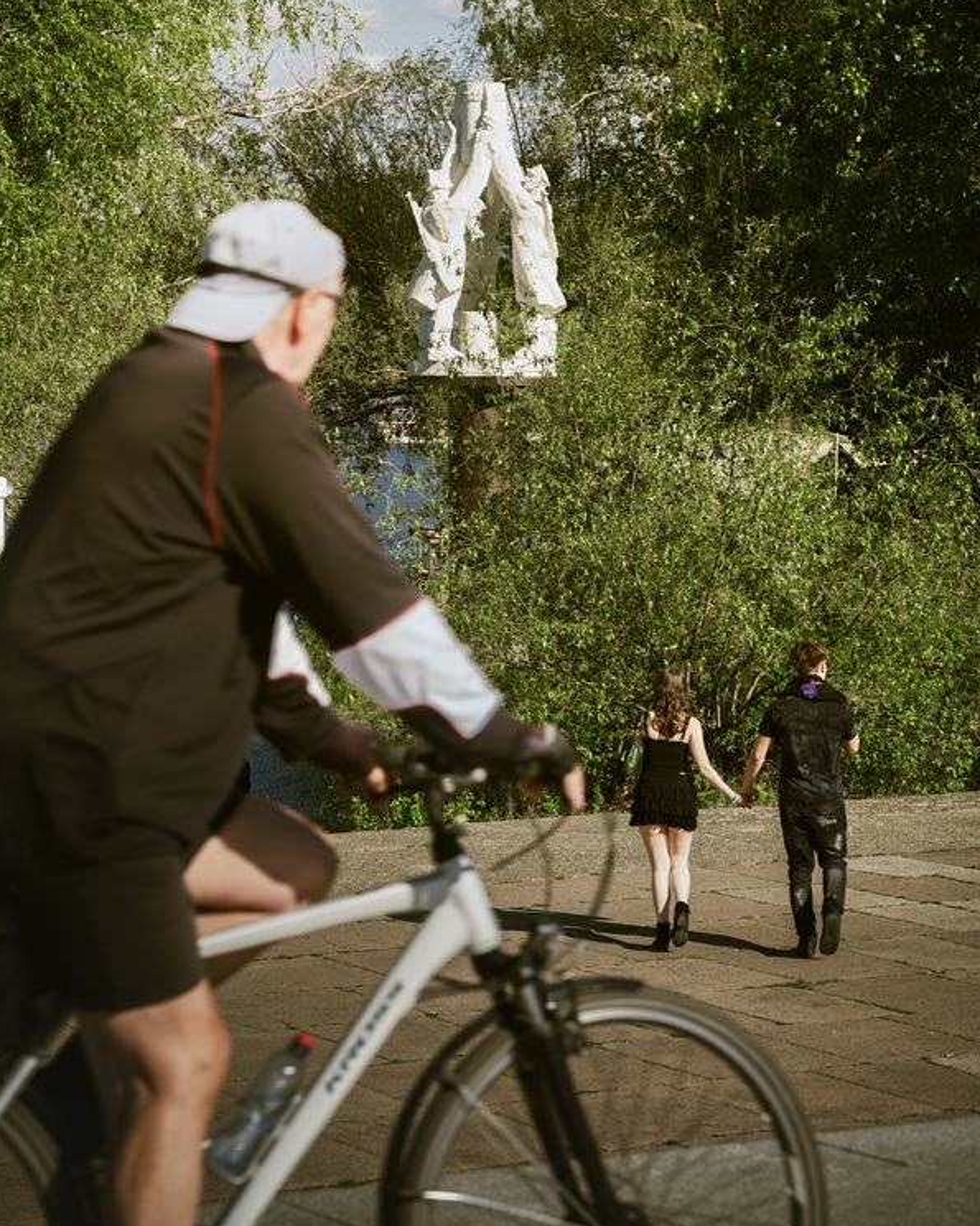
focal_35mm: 109
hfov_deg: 14.1
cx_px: 488
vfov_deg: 17.6
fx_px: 3953
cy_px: 498
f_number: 7.1
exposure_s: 1/160
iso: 50
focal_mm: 96
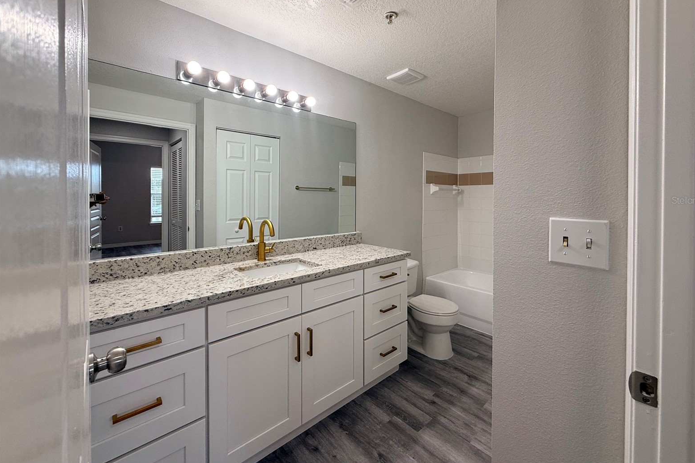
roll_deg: +0.0
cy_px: 200
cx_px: 356
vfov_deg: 76.9
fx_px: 290
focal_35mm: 15
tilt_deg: -0.3
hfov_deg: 100.4
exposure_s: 1/136
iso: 64
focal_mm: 2.22
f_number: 2.2
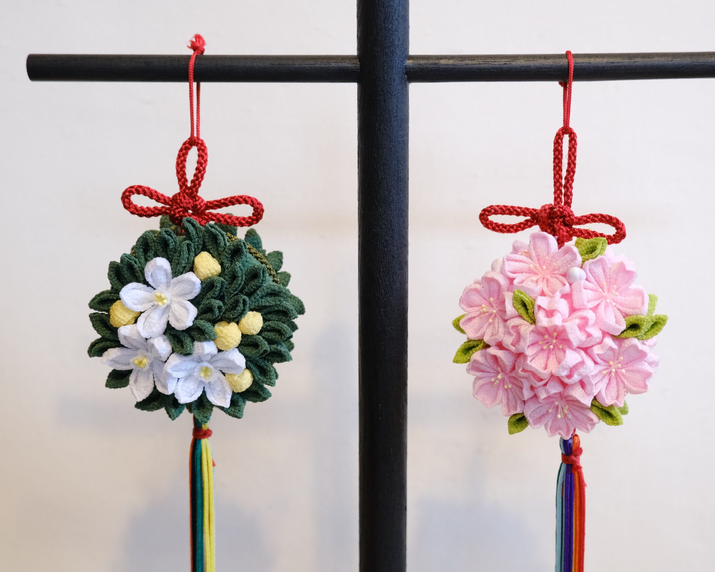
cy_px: 288
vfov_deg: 32.1
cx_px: 397
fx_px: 995
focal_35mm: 47
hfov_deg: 39.5
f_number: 4.4
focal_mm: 27.1
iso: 2000
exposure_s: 1/40
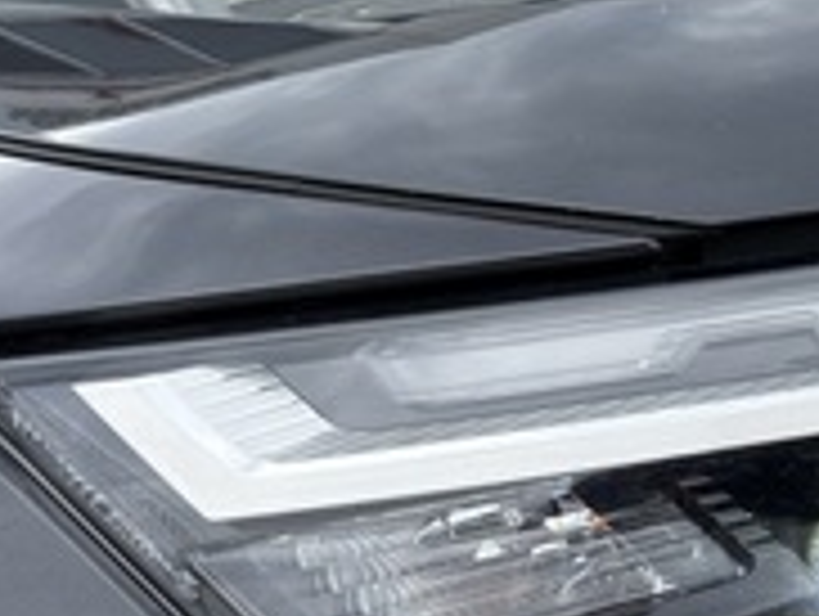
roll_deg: -2.0
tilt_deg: -11.7
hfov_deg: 30.3
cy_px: 304
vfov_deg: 24.5
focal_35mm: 60
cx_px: 778
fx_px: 1421
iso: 50
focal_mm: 5.96
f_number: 1.6
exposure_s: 1/1164
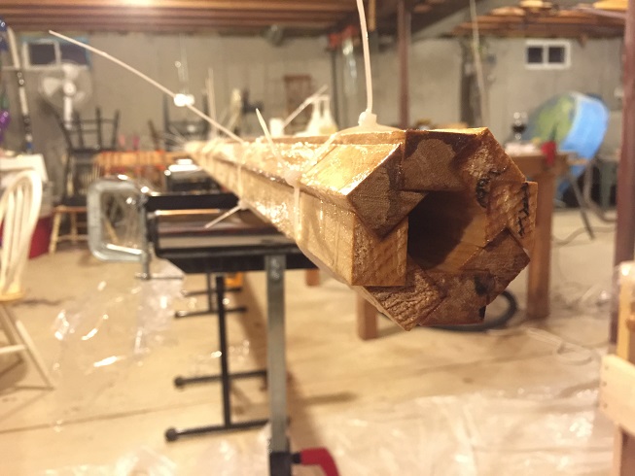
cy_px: 238
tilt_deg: -10.1
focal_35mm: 29
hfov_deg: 61.7
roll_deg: +1.6
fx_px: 532
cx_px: 318
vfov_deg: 48.2
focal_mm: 4.15
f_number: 2.2
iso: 160
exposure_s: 1/4
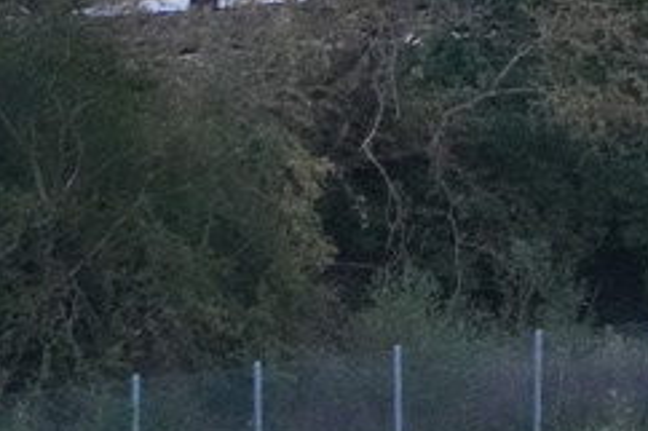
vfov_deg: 0.5
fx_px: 45741
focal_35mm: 2543
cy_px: 8
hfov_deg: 0.8
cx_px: 1366
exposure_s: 1/500
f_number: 11
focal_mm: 600
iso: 6400
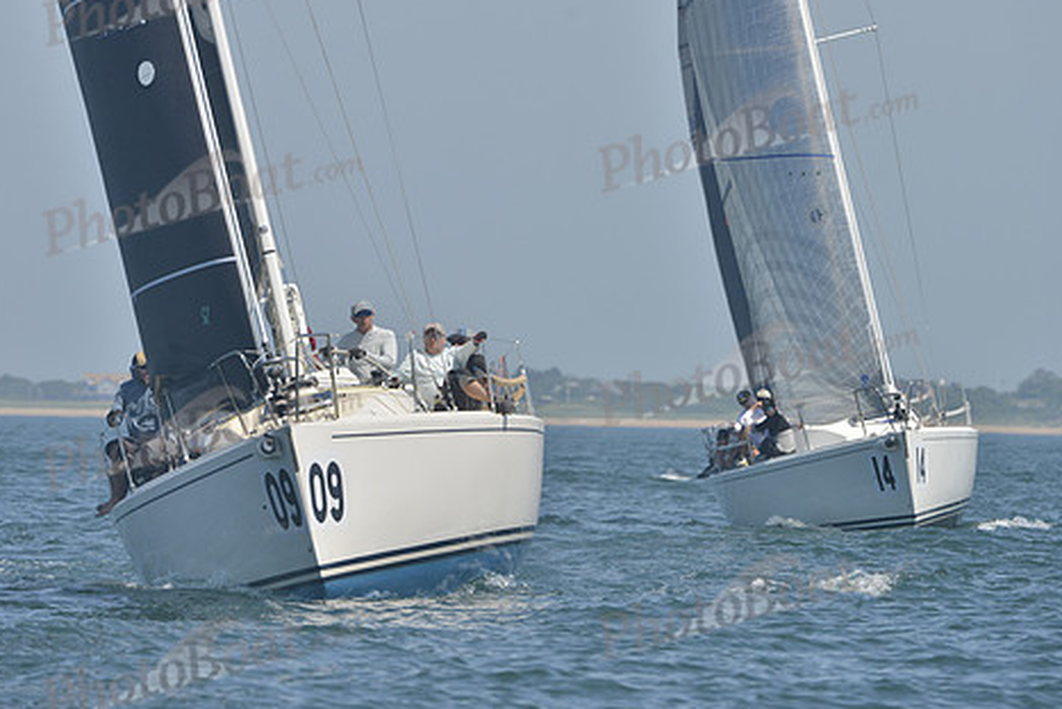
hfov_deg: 6.9
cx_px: 482
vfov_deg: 4.6
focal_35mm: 298
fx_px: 8796
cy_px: 283
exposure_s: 1/1000
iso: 280
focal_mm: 240
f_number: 8
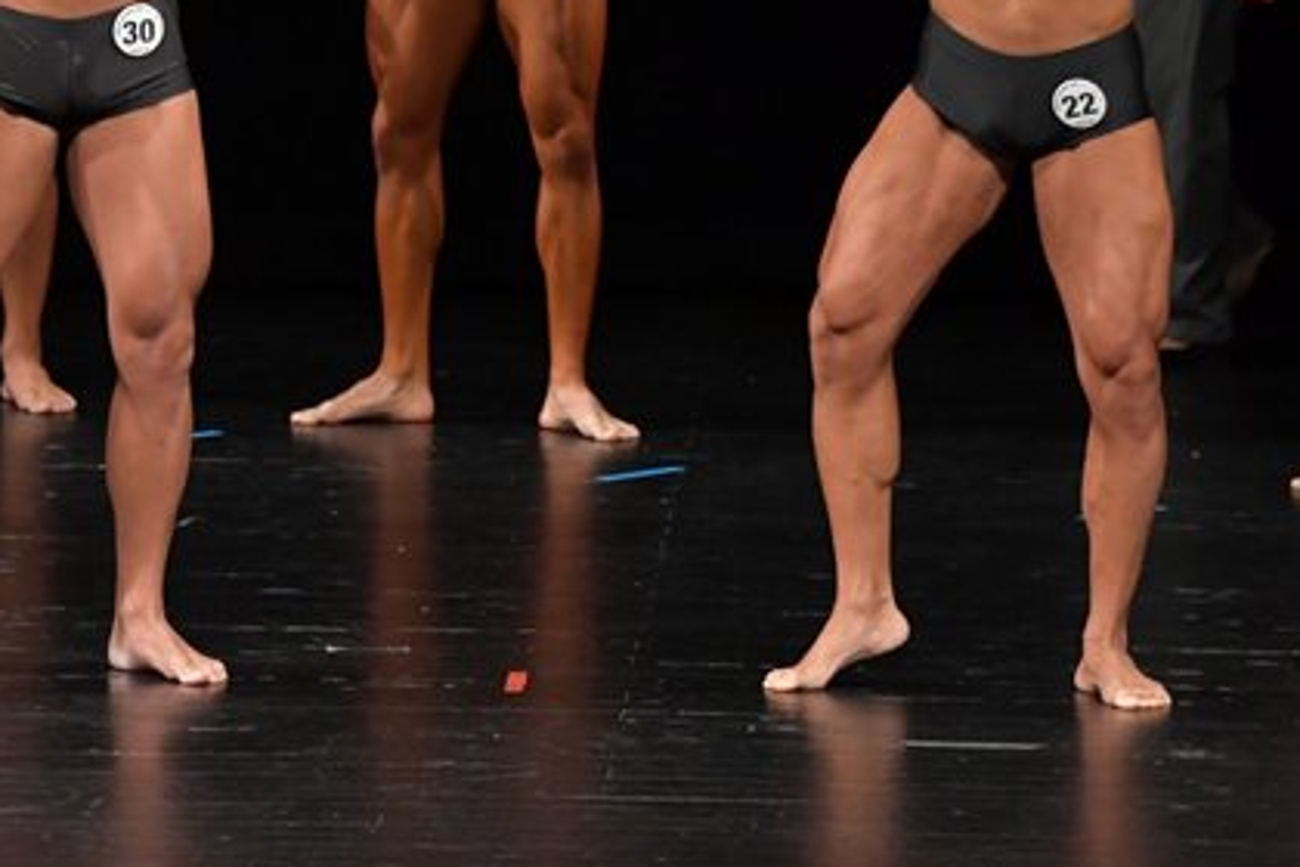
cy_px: 146
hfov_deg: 4.7
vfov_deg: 3.1
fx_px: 15996
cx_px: 422
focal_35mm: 443
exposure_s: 1/400
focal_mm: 160
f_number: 5.6
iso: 3200
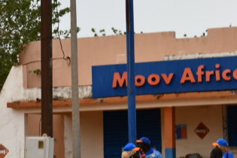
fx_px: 1093
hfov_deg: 12.3
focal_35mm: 166
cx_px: 216
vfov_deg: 8.3
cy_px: 35
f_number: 9
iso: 100
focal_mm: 34
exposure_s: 1/320
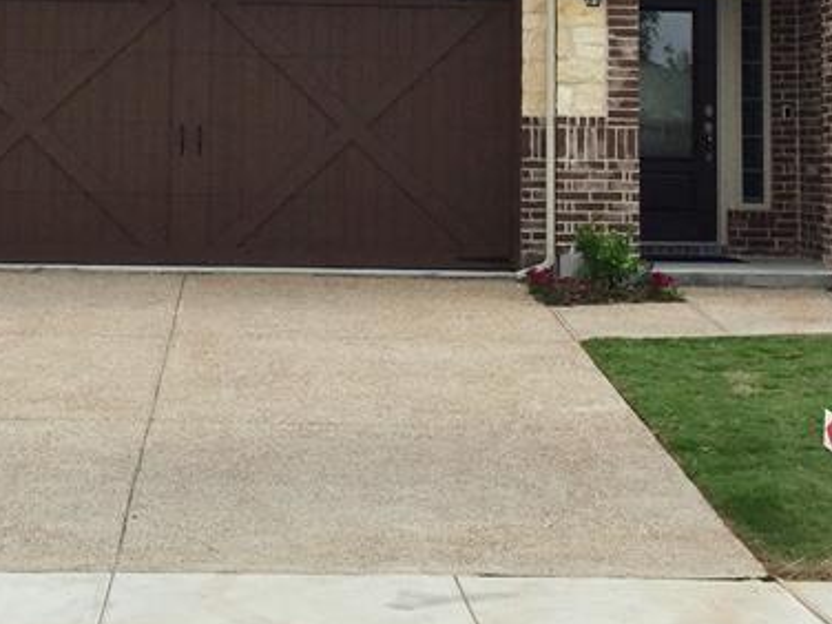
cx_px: 308
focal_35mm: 79
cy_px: 11
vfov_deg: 18.2
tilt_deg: +3.6
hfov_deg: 24.6
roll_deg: -2.2
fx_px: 1899
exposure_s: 1/2326
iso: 32
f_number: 2.2
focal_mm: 4.15
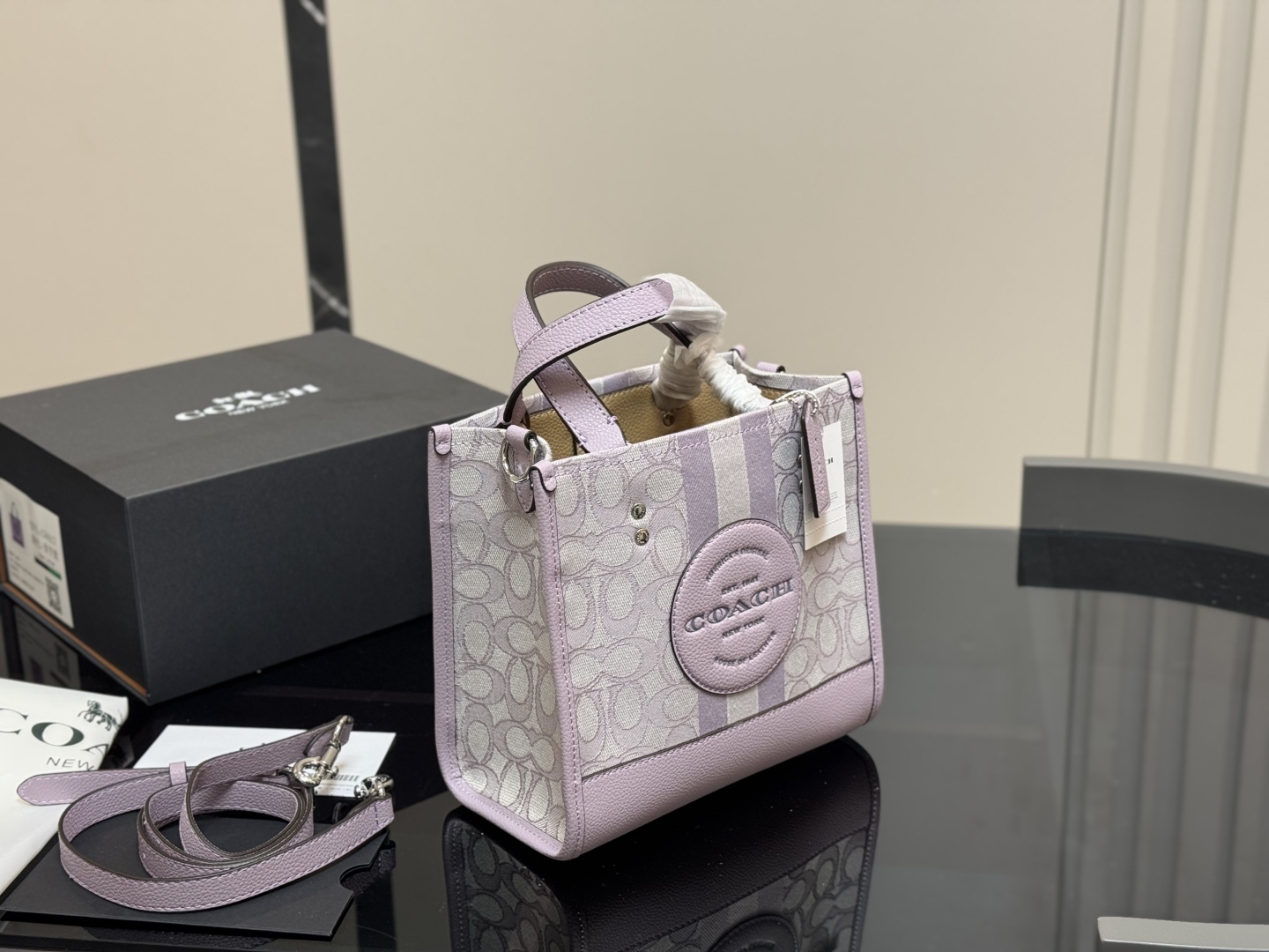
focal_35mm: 48
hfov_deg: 39.7
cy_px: 476
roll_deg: +1.9
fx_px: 1760
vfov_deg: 30.3
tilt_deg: -19.8
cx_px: 634
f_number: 1.78
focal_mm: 6.76
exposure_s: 1/60
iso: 125
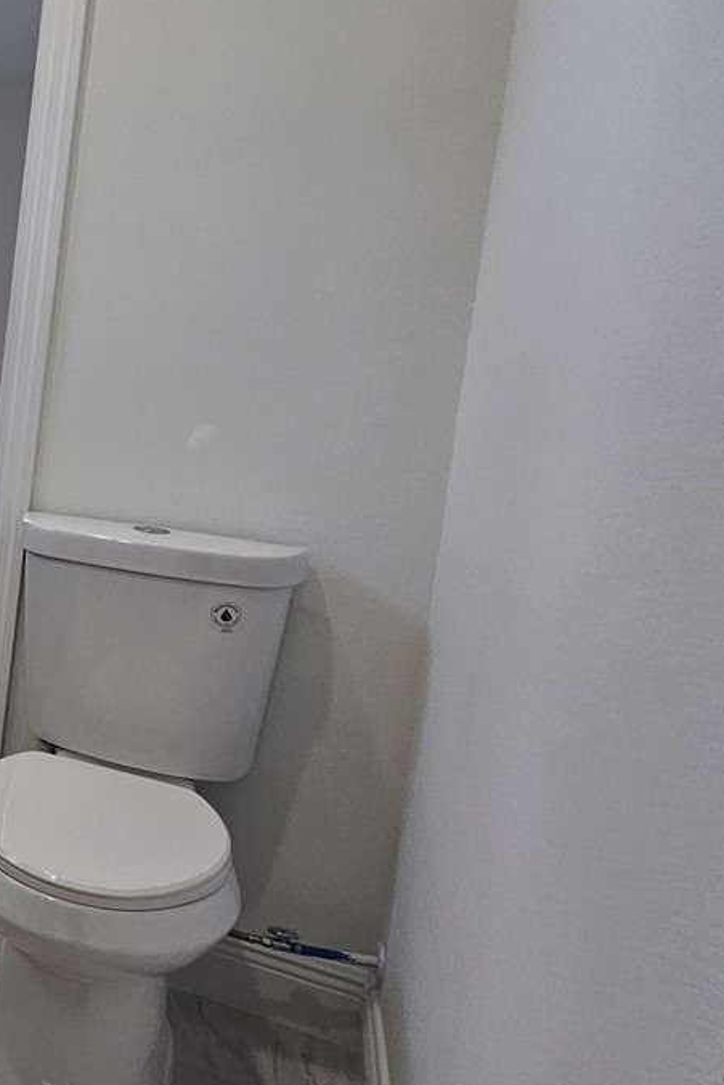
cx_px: -408
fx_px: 965
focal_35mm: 32
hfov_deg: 26.6
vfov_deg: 58.2
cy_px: 429
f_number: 2.2
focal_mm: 2.2
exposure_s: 1/77.4
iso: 100
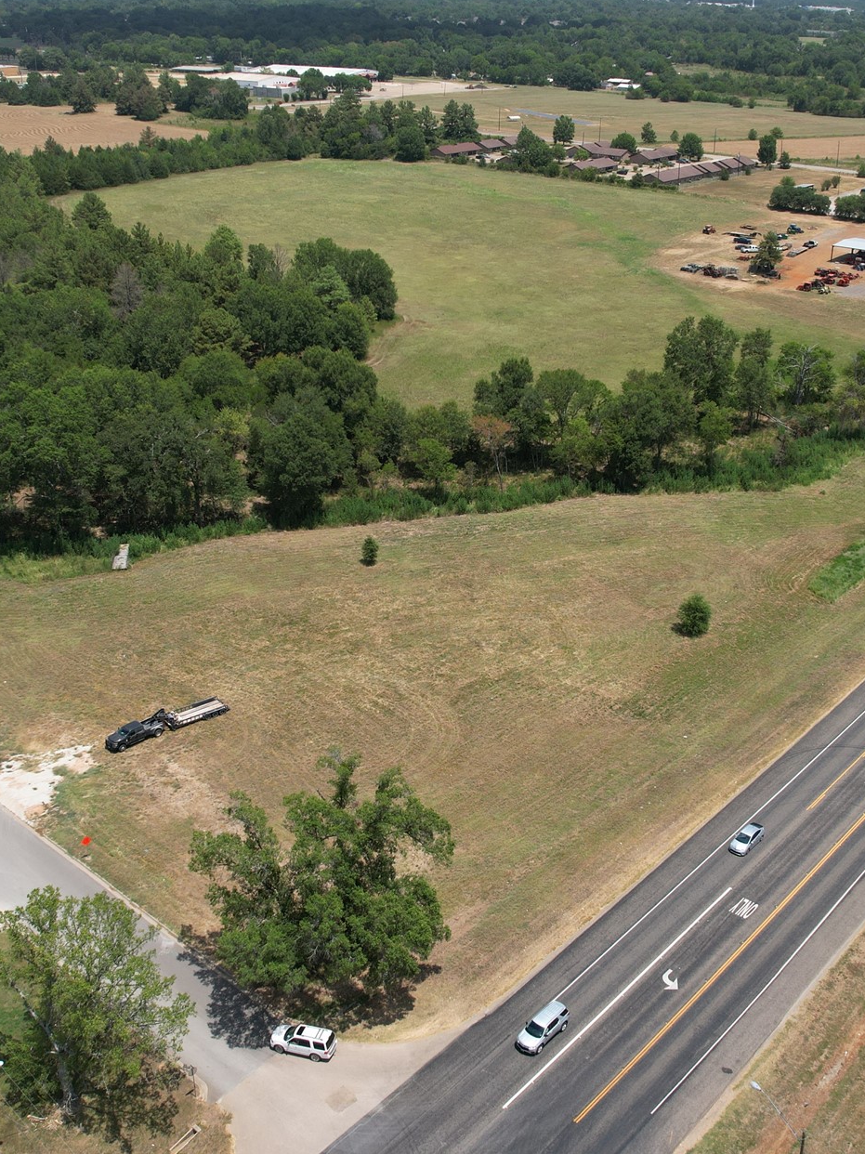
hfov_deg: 38.6
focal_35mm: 37
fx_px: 1233
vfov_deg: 50.0
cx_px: 471
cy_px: 505
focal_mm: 8.38
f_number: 2.8
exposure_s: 1/2000
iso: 110
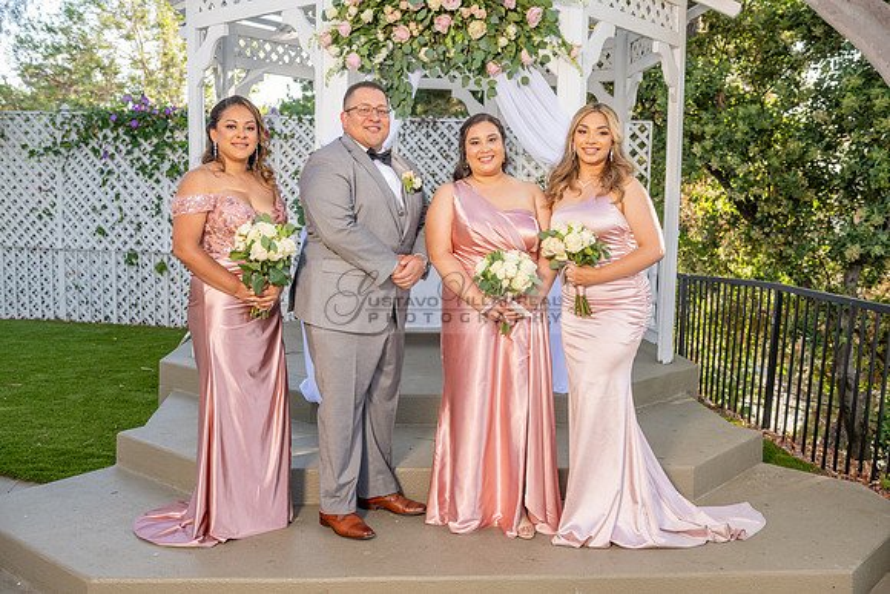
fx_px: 890
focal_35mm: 36
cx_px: 445
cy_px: 297
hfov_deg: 53.1
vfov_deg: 36.9
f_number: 4.5
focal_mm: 36
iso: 250
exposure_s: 1/200
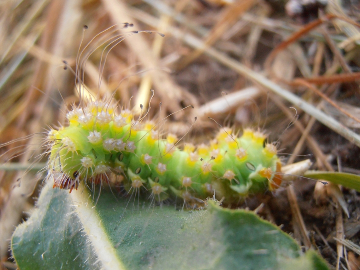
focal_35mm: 37
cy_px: 135
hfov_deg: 50.1
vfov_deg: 38.7
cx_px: 180
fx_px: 385
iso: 250
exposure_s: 1/320
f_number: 3.9
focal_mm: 6.61
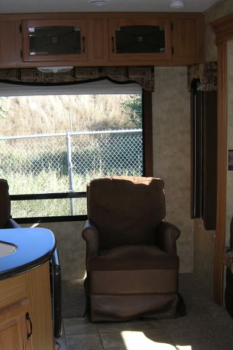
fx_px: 486
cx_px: 90
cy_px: 183
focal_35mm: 50
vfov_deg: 39.6
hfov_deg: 26.9
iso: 71
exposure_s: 1/61.1
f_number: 2.9
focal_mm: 5.7
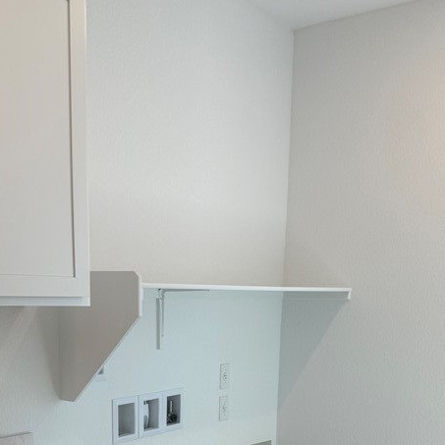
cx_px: 195
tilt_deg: -8.9
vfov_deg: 32.7
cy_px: 437
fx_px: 698
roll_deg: -0.8
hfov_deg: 35.3
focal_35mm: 48
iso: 64
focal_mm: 6.76
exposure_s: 1/287
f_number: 1.78
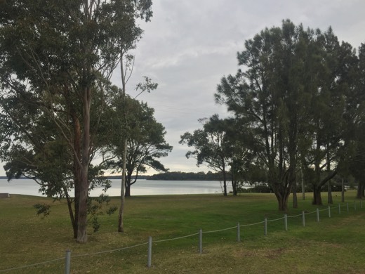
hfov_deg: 61.7
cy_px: 137
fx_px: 306
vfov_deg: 48.2
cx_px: 182
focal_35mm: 29
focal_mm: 4.15
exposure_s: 1/527
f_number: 2.2
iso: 32
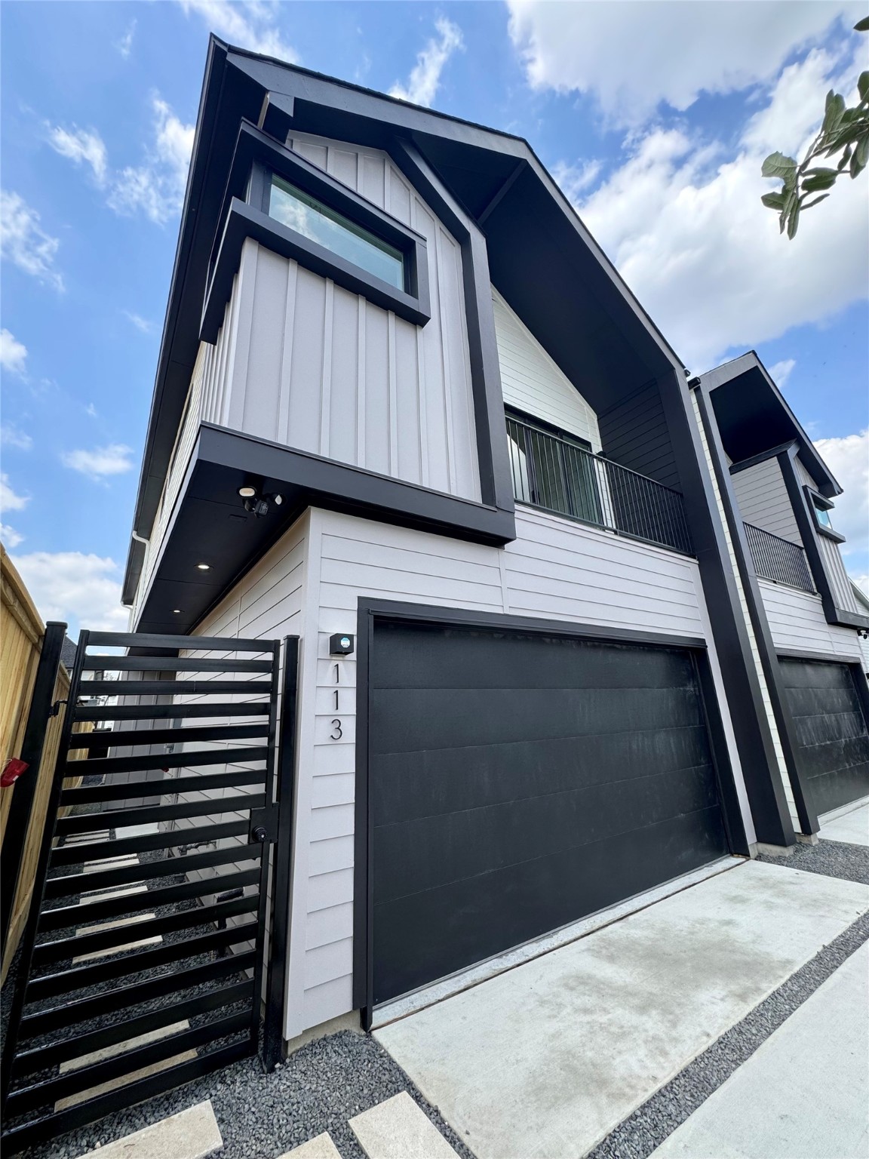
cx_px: 434
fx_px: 469
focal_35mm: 14
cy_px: 580
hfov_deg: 85.7
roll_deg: +1.9
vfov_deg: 102.1
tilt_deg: +16.0
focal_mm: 2.22
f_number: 2.2
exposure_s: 1/641
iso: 40
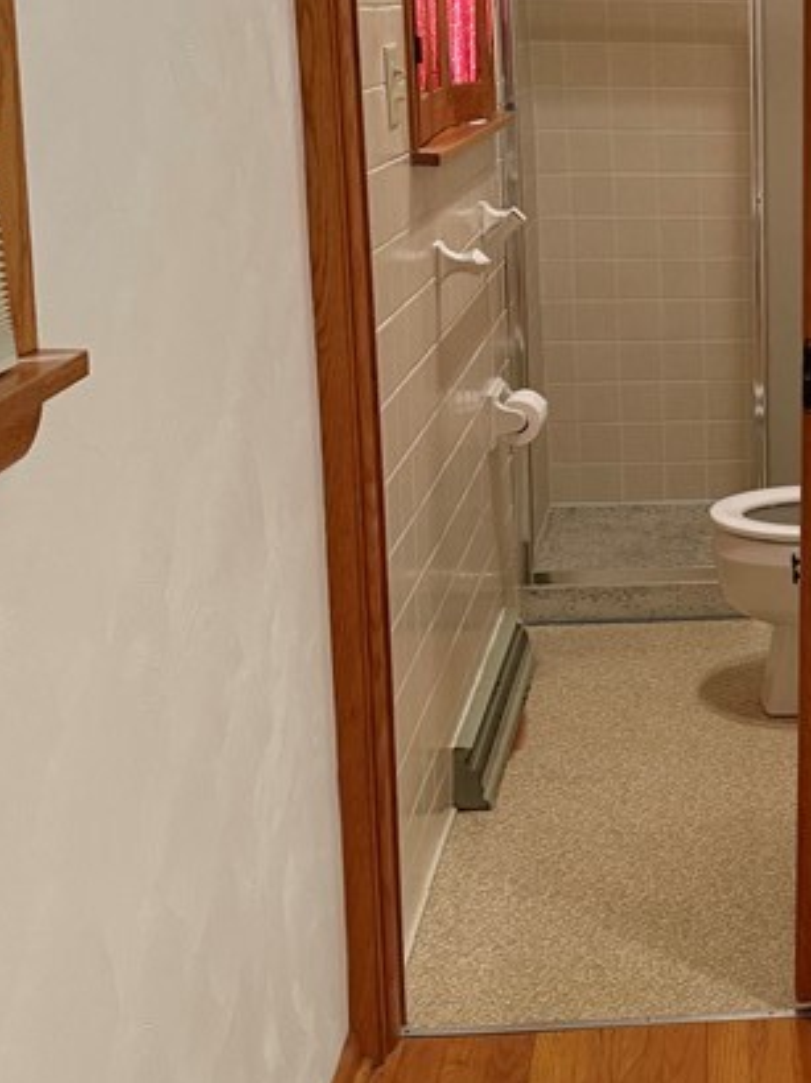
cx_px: 983
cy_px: 357
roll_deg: -0.5
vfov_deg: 31.9
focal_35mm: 60
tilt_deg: -9.8
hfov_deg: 22.4
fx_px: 1876
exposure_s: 1/60
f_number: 1.78
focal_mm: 6.76
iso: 320
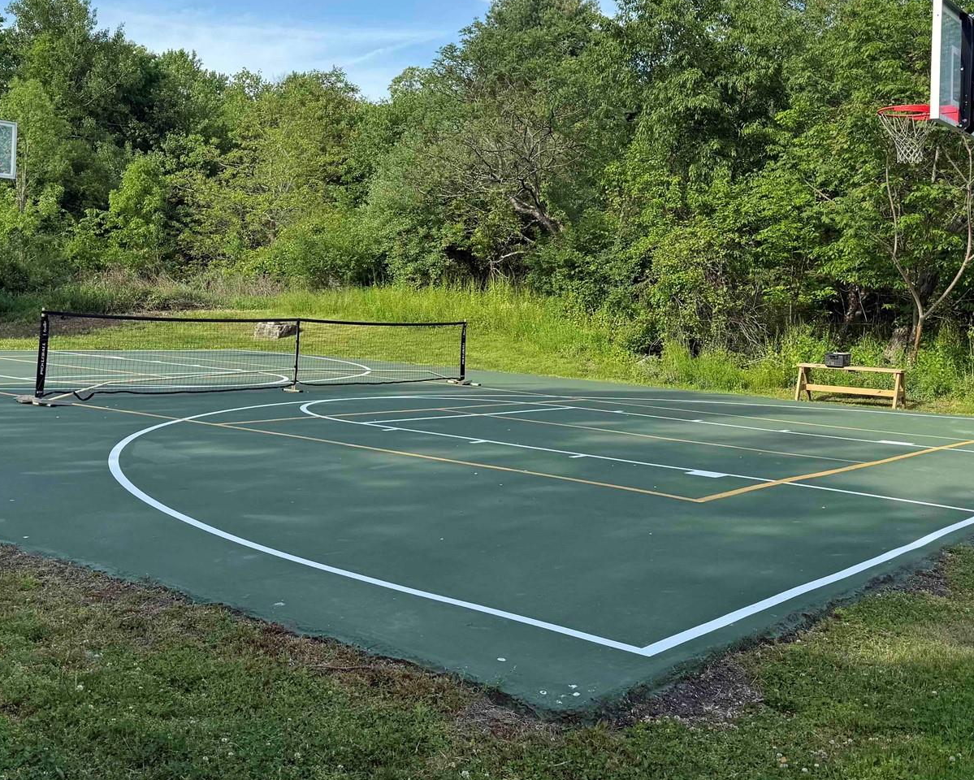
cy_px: 289
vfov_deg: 37.1
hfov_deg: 45.7
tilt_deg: +0.1
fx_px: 1153
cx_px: 445
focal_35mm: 40
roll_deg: -2.2
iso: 80
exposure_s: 1/2000
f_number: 1.78
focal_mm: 6.76
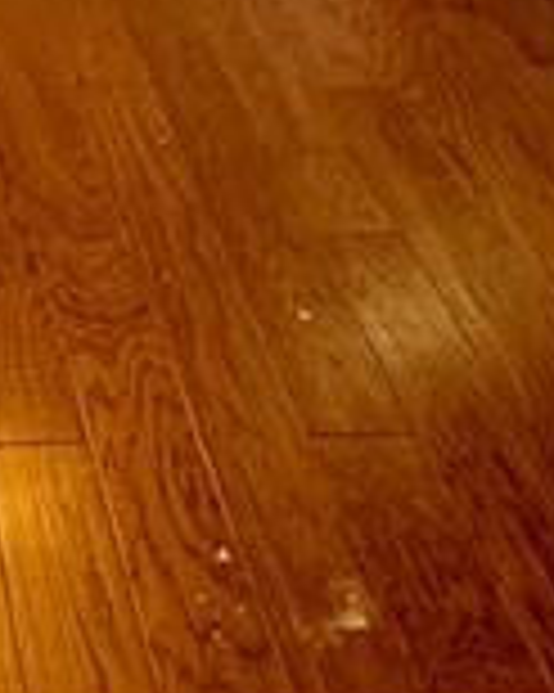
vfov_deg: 17.8
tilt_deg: -11.4
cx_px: -248
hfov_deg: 15.7
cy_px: -468
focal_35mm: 91
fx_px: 1867
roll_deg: -0.6
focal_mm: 2.22
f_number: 2.2
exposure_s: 1/120
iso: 320
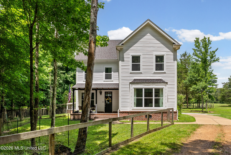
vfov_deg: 45.0
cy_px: 78
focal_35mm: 29
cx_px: 116
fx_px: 186
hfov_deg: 63.6
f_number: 9
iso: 800
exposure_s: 1/640
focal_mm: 29
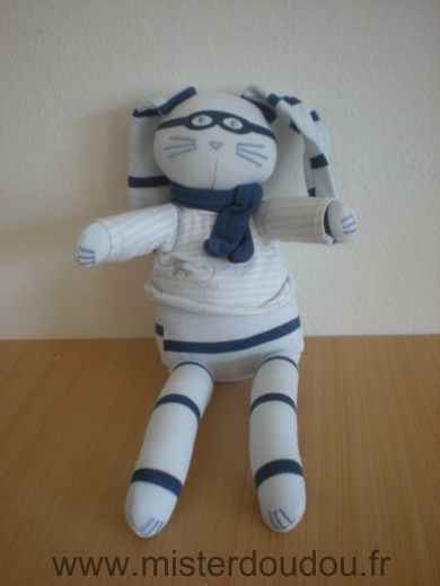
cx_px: 220
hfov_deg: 37.7
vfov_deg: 49.0
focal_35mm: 38
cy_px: 293
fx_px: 644
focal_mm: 6.3
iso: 64
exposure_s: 1/7.3
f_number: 3.1
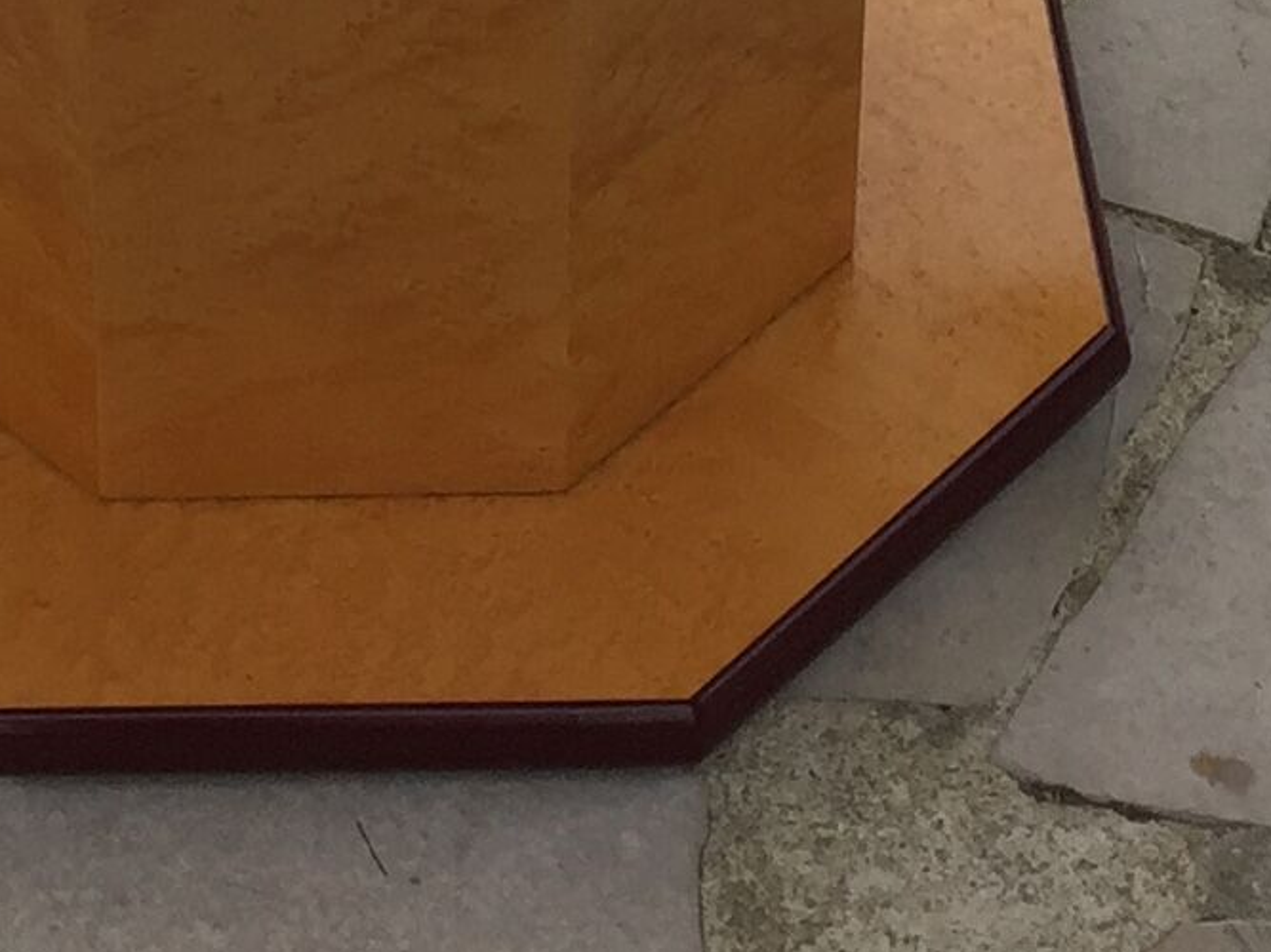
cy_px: -1306
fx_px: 5213
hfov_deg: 13.8
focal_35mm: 142
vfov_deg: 9.4
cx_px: 213
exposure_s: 1/1163
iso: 32
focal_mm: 4.15
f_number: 2.2
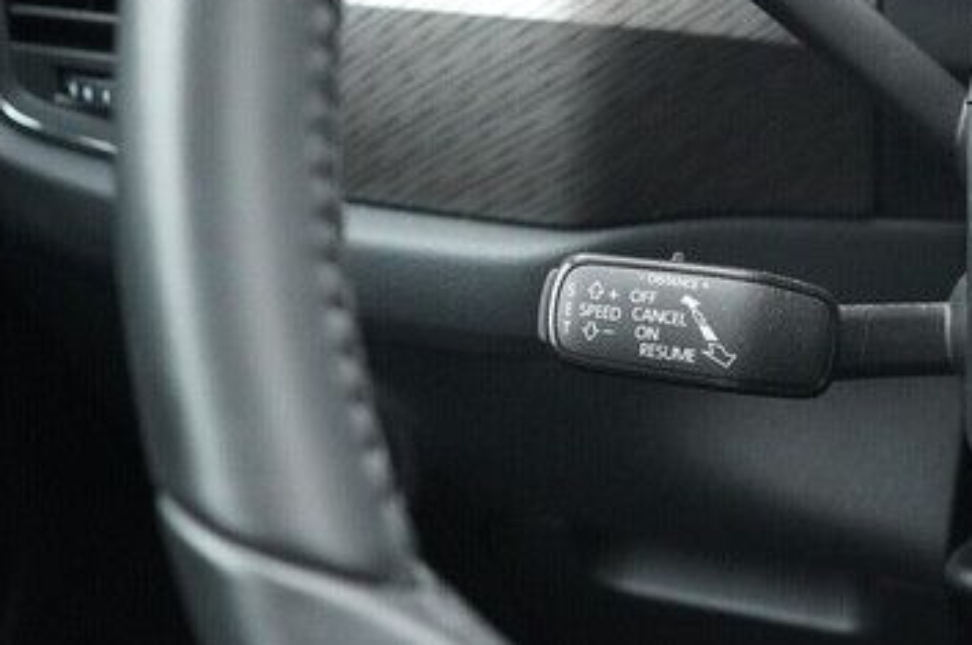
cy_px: 154
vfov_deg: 23.8
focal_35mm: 56
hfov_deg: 34.9
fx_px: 1510
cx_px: 730
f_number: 2.8
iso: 6400
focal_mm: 24
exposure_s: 1/400
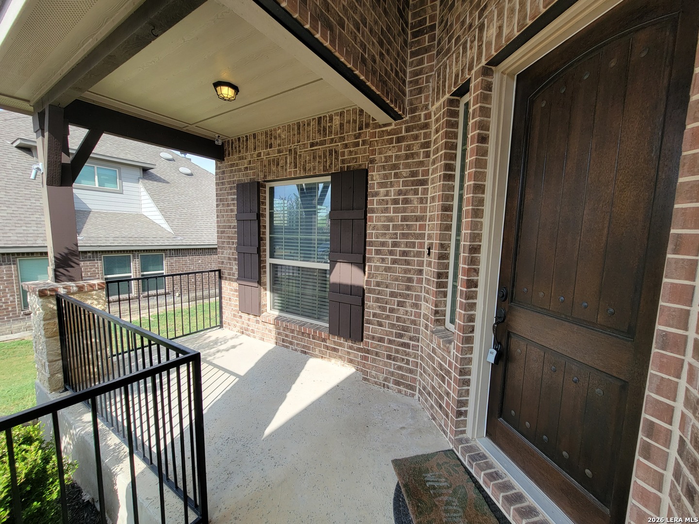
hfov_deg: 106.2
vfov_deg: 89.9
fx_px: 263
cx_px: 350
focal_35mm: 13
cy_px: 262
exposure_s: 1/370
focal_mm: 2.2
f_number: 2.2
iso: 50
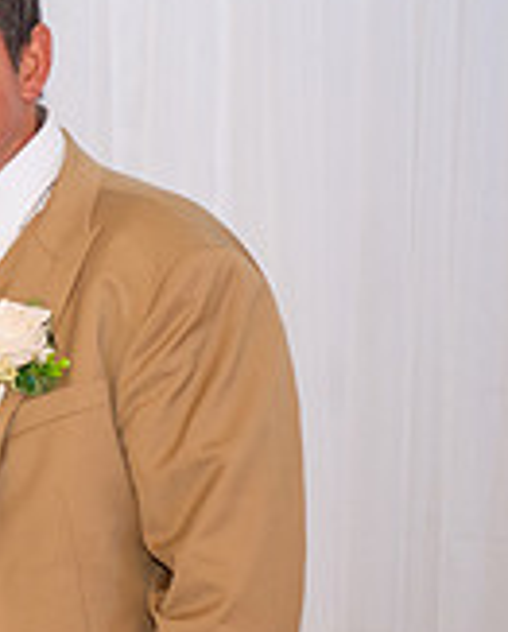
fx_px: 3748
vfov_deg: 9.6
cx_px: -469
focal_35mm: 200
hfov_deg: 7.5
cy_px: 382
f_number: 2.8
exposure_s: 1/80
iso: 640
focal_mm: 60
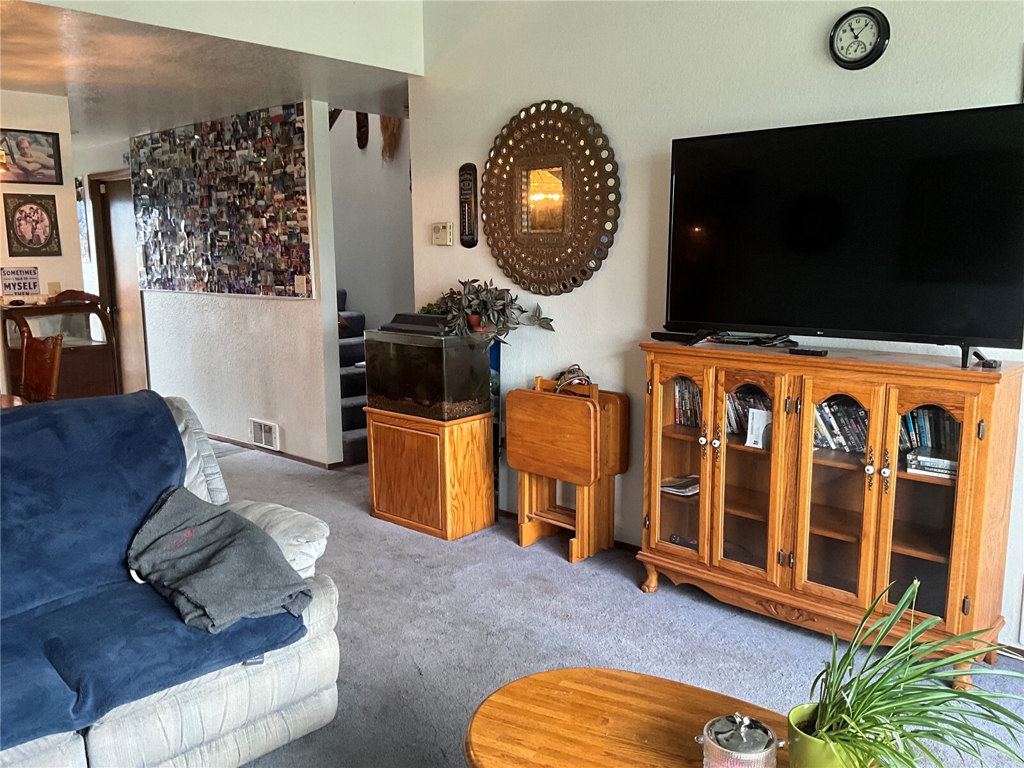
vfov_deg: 48.2
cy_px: 384
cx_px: 512
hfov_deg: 61.7
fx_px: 858
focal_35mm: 29
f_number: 1.8
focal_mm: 3
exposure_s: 1/60
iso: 160
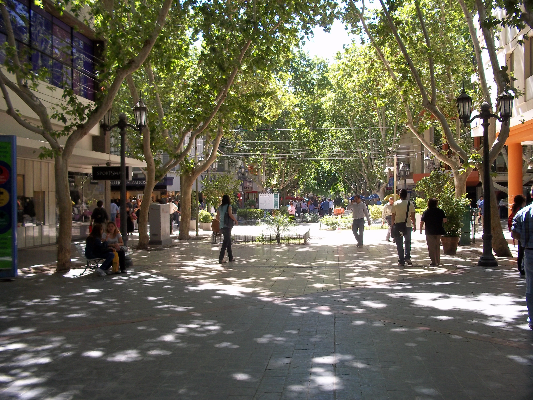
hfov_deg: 51.4
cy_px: 200
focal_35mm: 36
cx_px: 266
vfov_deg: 39.7
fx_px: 554
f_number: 3.1
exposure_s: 1/200
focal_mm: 6.5
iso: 80
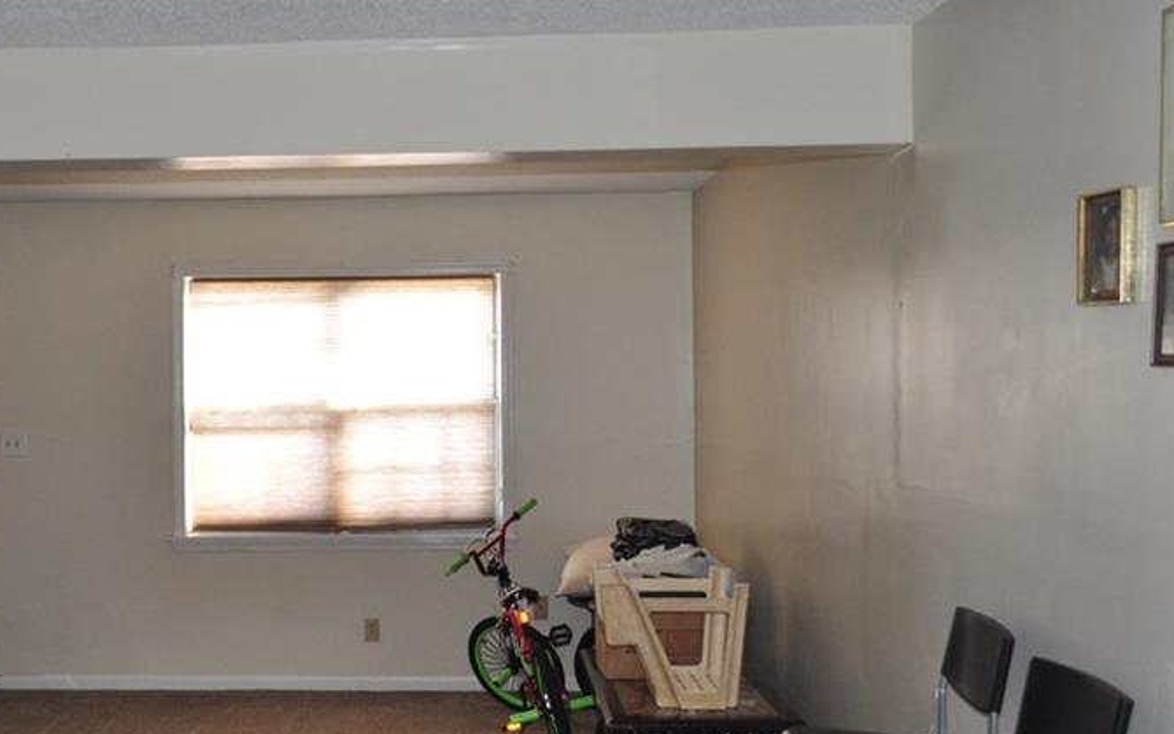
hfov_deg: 46.3
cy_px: 385
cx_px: 368
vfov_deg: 30.5
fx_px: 1344
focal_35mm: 42
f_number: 3.5
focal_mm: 18
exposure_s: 1/60
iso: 800
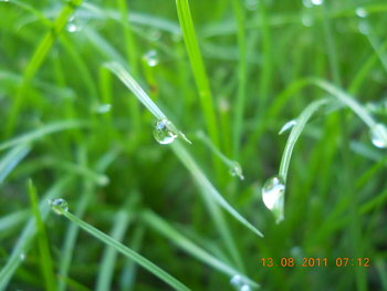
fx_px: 459
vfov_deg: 35.2
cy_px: 146
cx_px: 194
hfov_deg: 45.7
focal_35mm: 41
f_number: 3.1
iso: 250
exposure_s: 1/30
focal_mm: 6.72
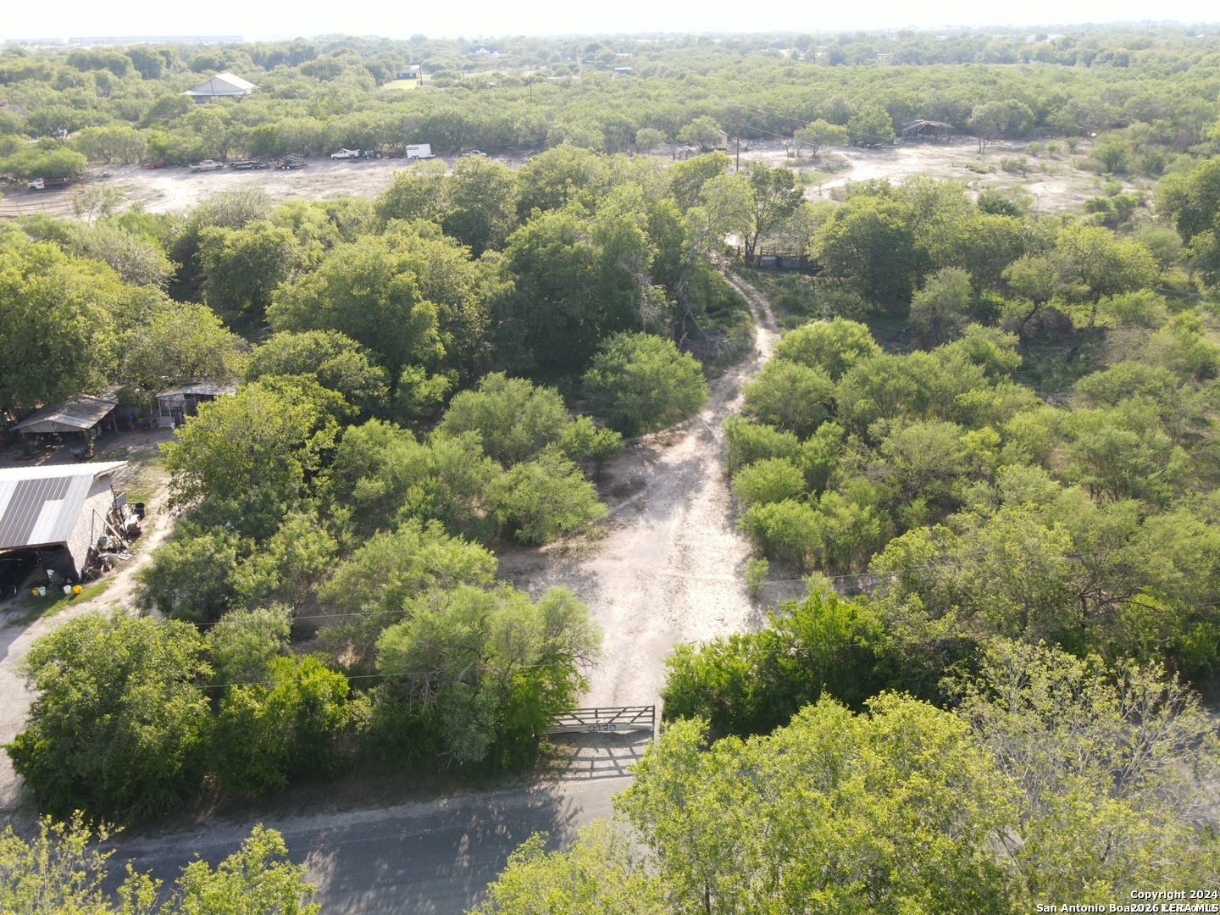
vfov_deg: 56.8
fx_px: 846
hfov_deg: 71.6
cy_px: 458
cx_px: 610
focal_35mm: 24
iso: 100
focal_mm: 4.5
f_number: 2.8
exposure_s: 1/160
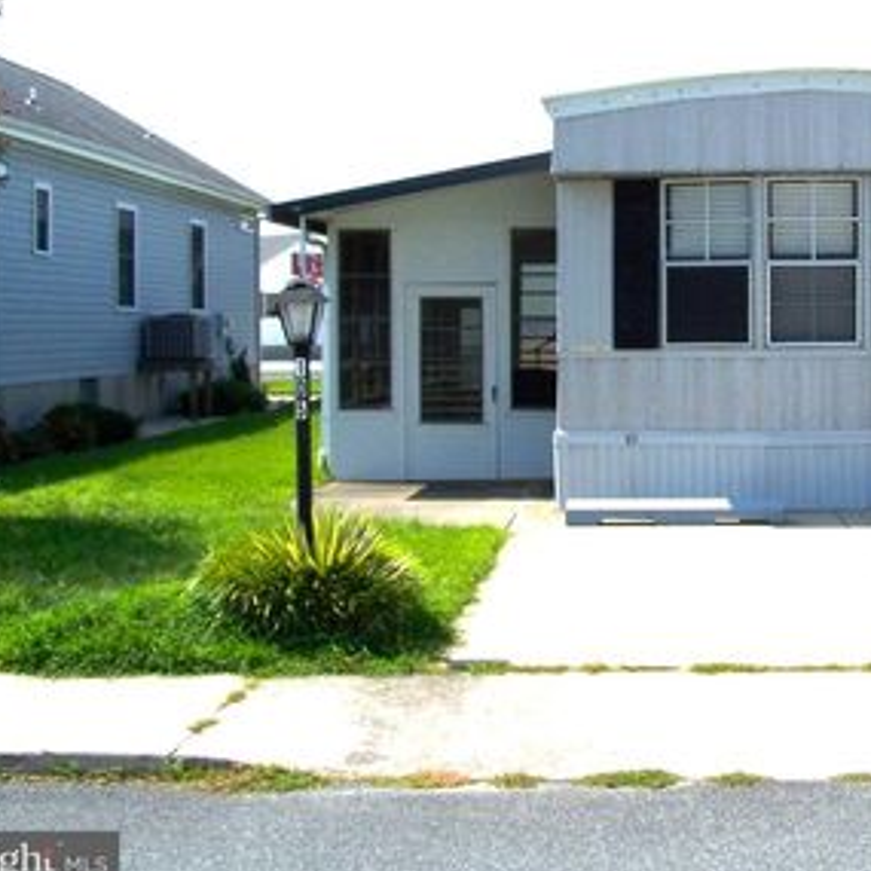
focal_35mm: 59
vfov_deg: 28.9
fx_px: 1680
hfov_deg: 28.5
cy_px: 319
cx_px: 697
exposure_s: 1/750
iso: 80
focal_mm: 6.3
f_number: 5.6
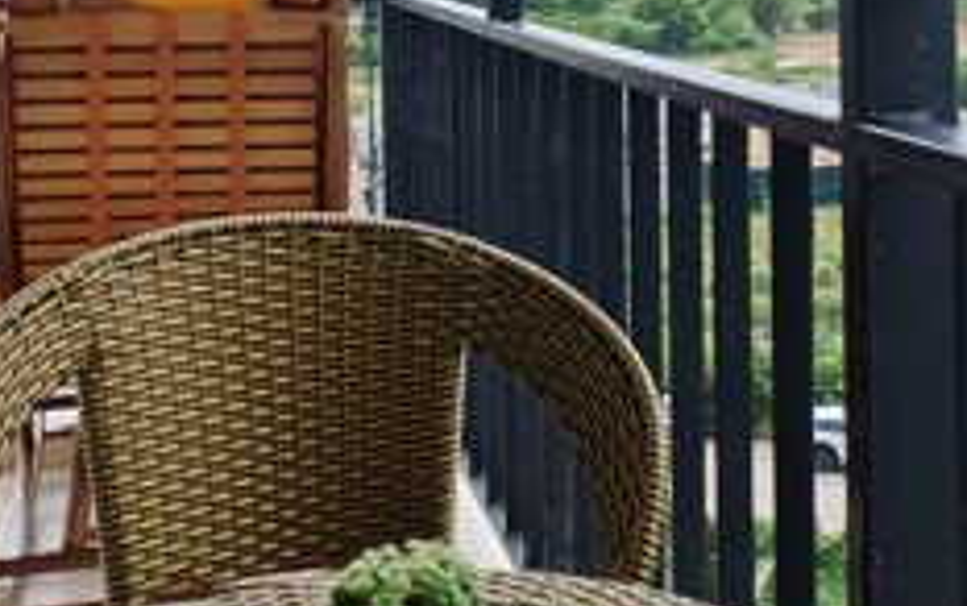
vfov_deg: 19.6
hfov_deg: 32.4
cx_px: 560
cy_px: -100
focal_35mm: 63
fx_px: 1661
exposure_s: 1/400
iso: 200
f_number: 6.4
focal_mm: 16
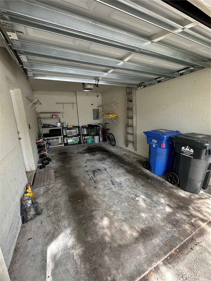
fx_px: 114
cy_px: 140
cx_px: 106
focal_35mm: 14
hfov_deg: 85.7
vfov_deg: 102.1
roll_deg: +1.8
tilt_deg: -12.1
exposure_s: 1/99
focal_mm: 2.22
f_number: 2.2
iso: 64
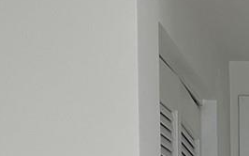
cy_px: 437
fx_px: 1126
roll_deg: +1.4
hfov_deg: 11.8
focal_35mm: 166
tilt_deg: -3.7
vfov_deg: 7.2
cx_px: 417
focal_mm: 5.7
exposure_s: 1/152
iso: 64
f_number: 1.5
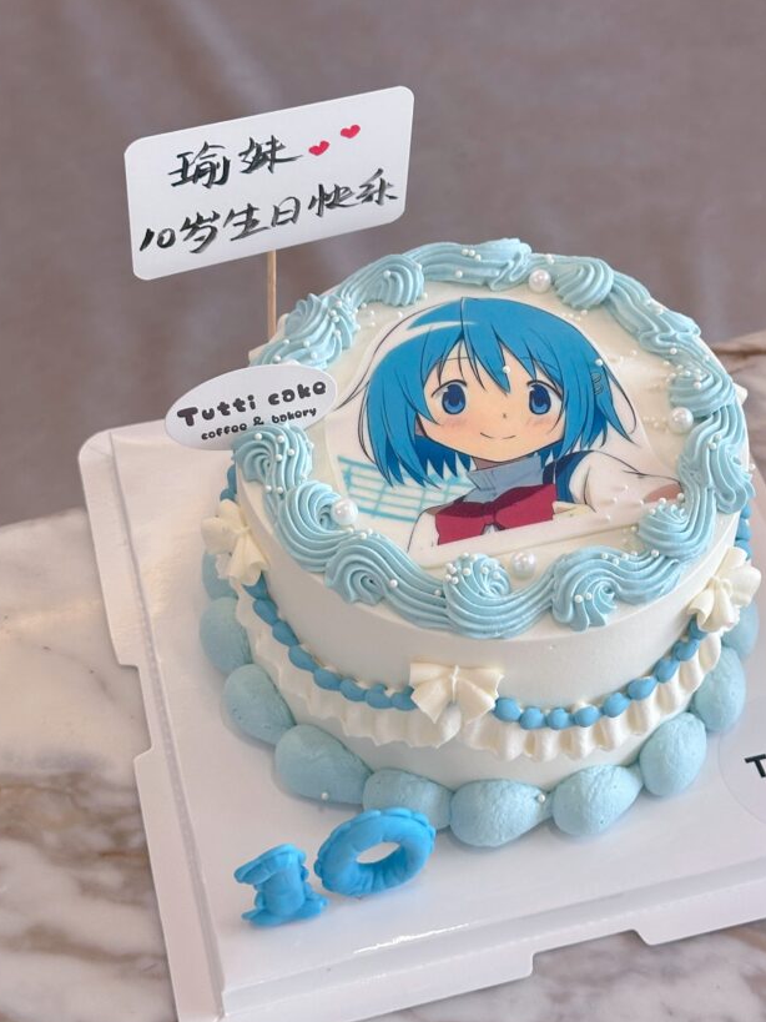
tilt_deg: -49.9
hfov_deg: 24.4
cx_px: 460
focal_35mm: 60
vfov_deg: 32.2
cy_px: 474
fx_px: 1771
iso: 80
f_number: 1.78
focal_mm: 6.86
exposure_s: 1/50
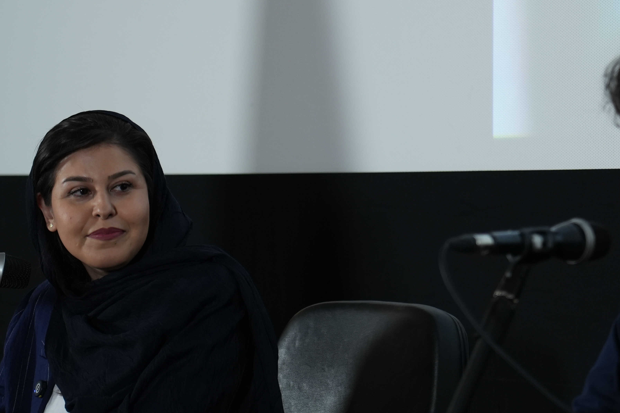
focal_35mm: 232
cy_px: 231
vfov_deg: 5.9
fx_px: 3995
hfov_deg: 8.9
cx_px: 357
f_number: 4
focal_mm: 105
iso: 1000
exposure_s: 1/60
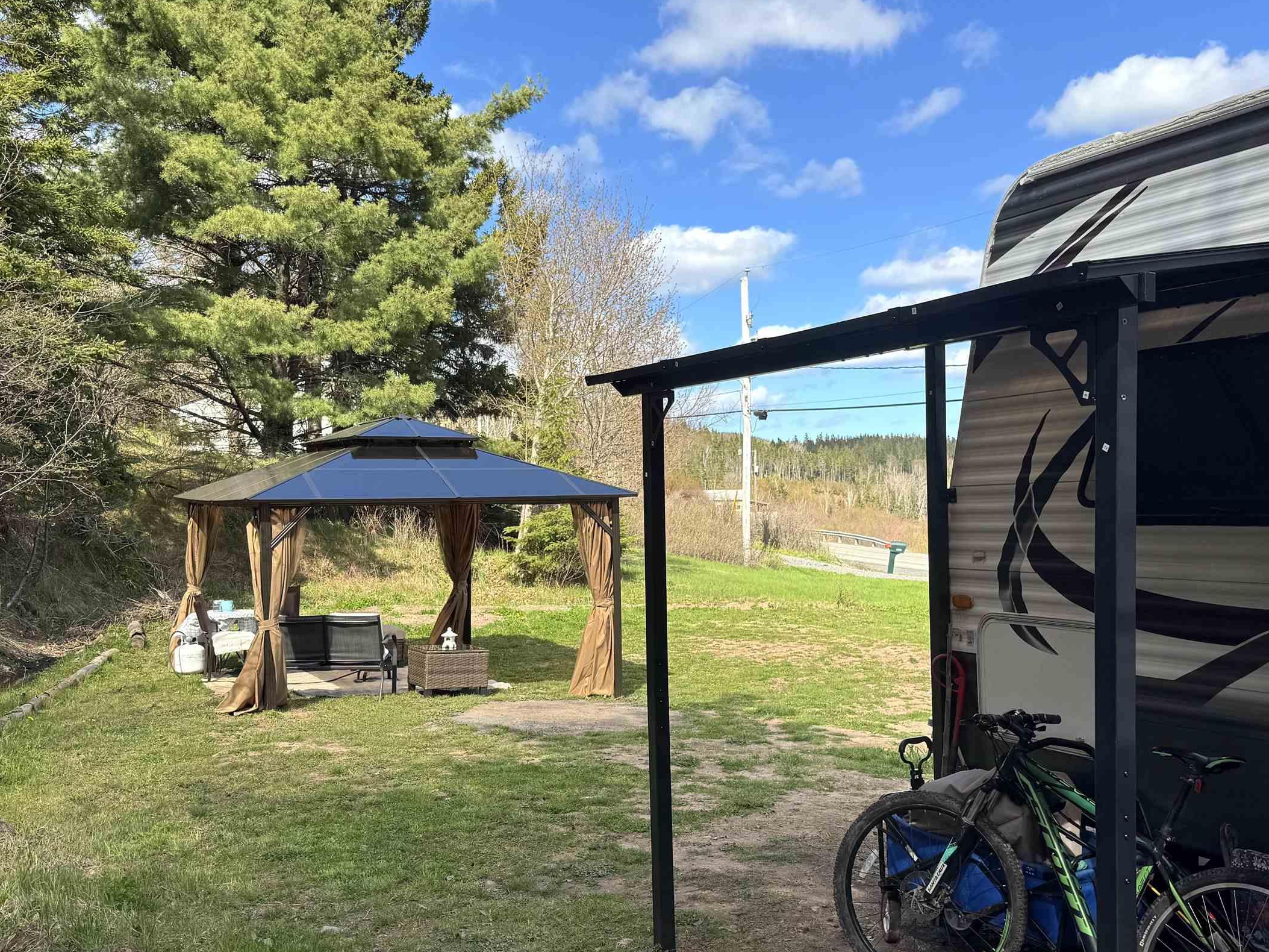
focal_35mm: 35
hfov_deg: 52.6
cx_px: 662
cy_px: 524
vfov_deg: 40.6
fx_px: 1283
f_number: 1.78
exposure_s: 1/2105
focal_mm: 6.76
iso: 80
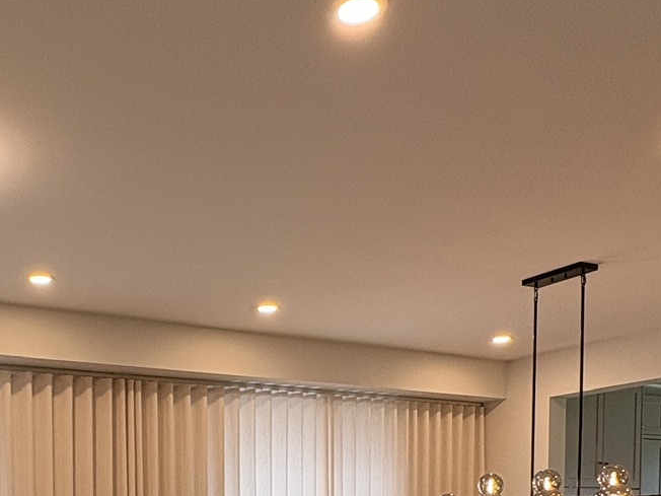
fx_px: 840
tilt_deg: -3.2
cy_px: 579
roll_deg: +1.4
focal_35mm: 44
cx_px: 146
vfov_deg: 28.9
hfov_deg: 41.4
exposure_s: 1/120
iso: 64
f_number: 2.2
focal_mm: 2.22
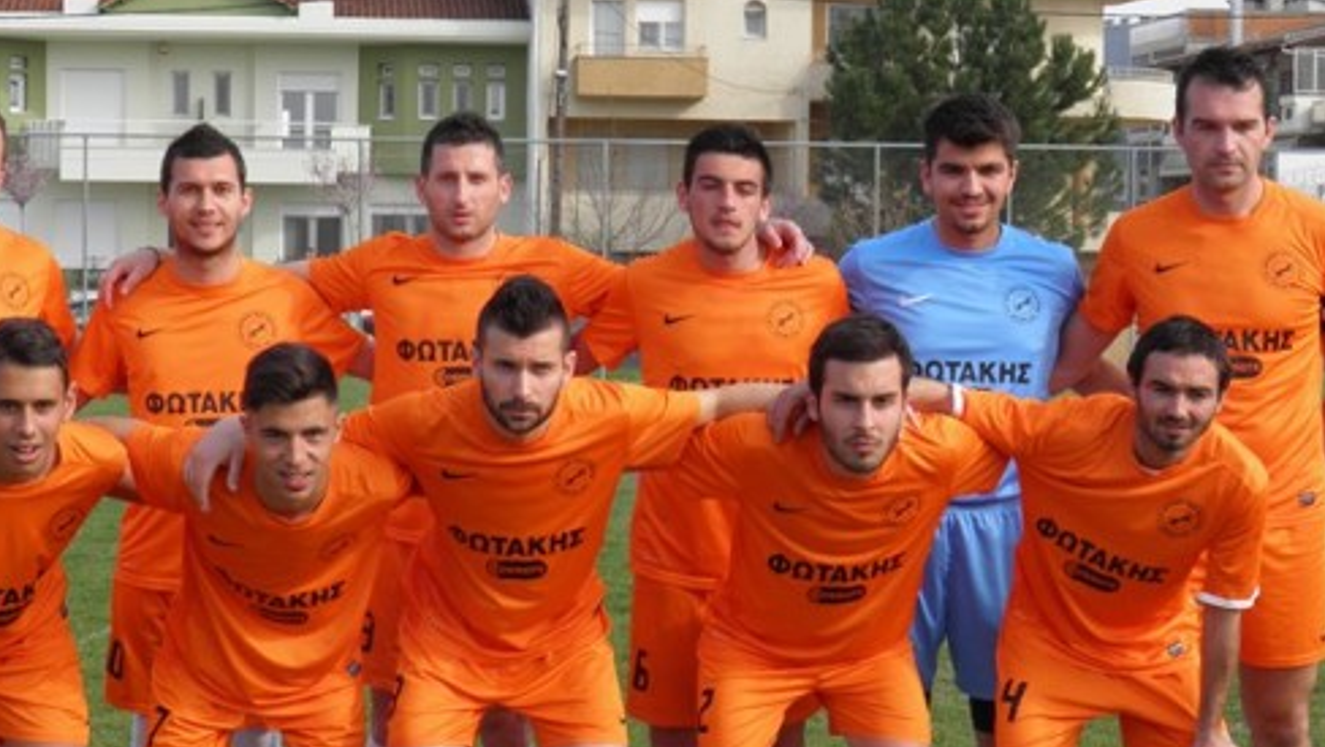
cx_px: 576
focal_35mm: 81
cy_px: 420
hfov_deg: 26.2
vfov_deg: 14.9
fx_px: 2847
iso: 50
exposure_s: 1/125
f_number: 5.8
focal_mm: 10
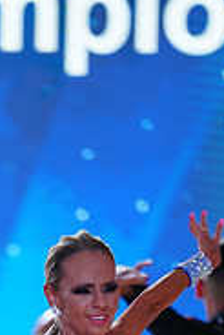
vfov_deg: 4.2
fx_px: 4583
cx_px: -116
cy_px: 513
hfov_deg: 2.8
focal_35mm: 492
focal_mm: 156
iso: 500
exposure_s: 1/400
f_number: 2.8
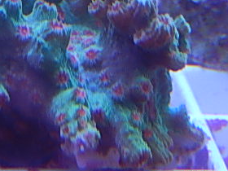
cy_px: 27
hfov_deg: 10.2
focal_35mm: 194
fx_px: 1278
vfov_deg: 7.6
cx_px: 37
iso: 125
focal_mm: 15.2
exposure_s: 1/30
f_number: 5.1
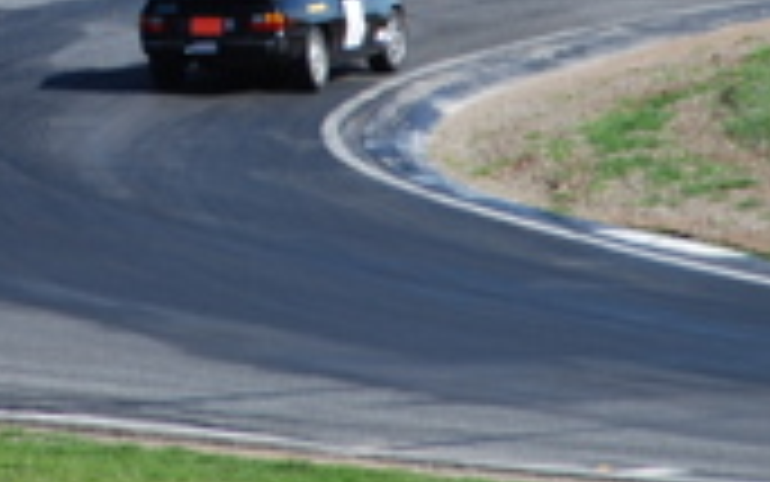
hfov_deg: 1.8
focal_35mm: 1145
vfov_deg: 1.1
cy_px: -180
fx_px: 24036
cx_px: 92
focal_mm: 200
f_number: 5.6
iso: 200
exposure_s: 1/640
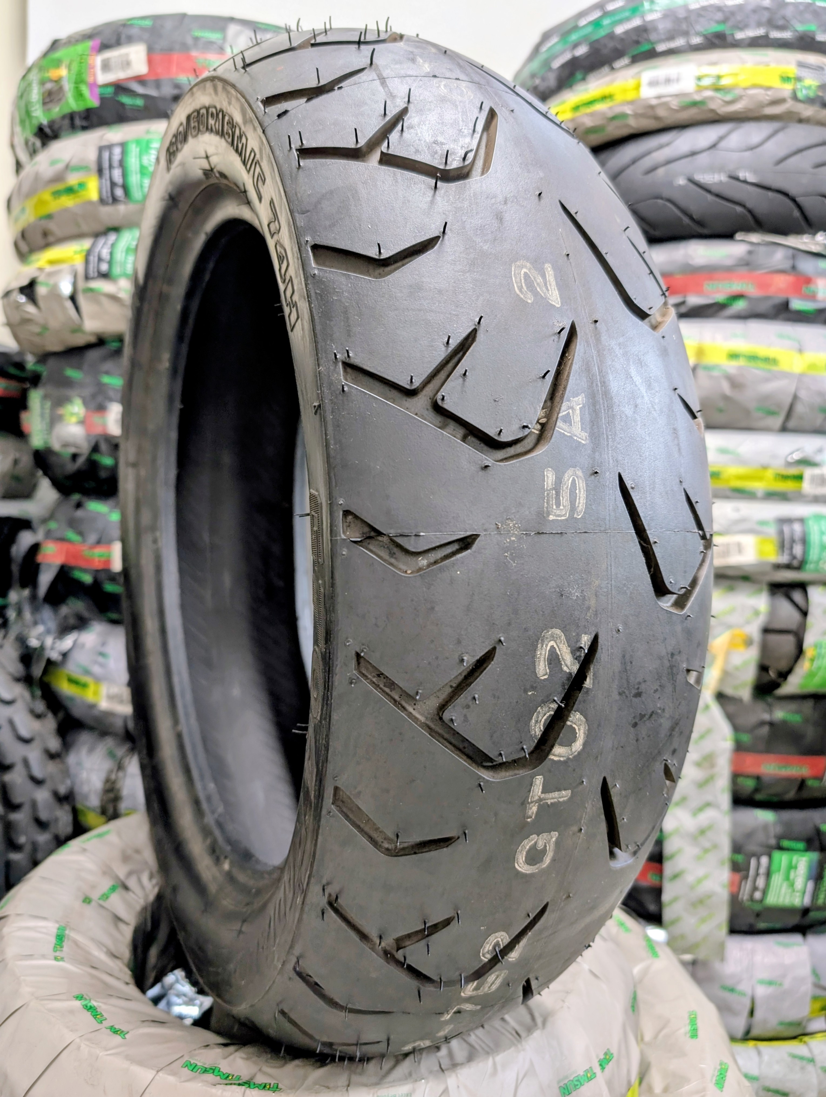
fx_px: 762
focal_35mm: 24
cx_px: 413
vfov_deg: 71.5
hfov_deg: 56.9
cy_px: 548
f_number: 1.68
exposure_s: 1/38.2
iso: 29
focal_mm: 6.9
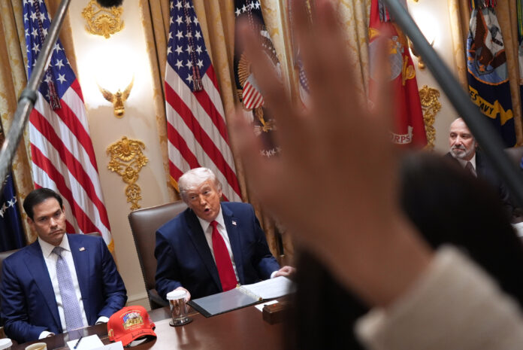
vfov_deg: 26.0
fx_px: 756
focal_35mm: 52
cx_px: 262
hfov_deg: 38.2
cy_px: 175
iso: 3200
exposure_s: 1/200
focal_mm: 35
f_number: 2.8
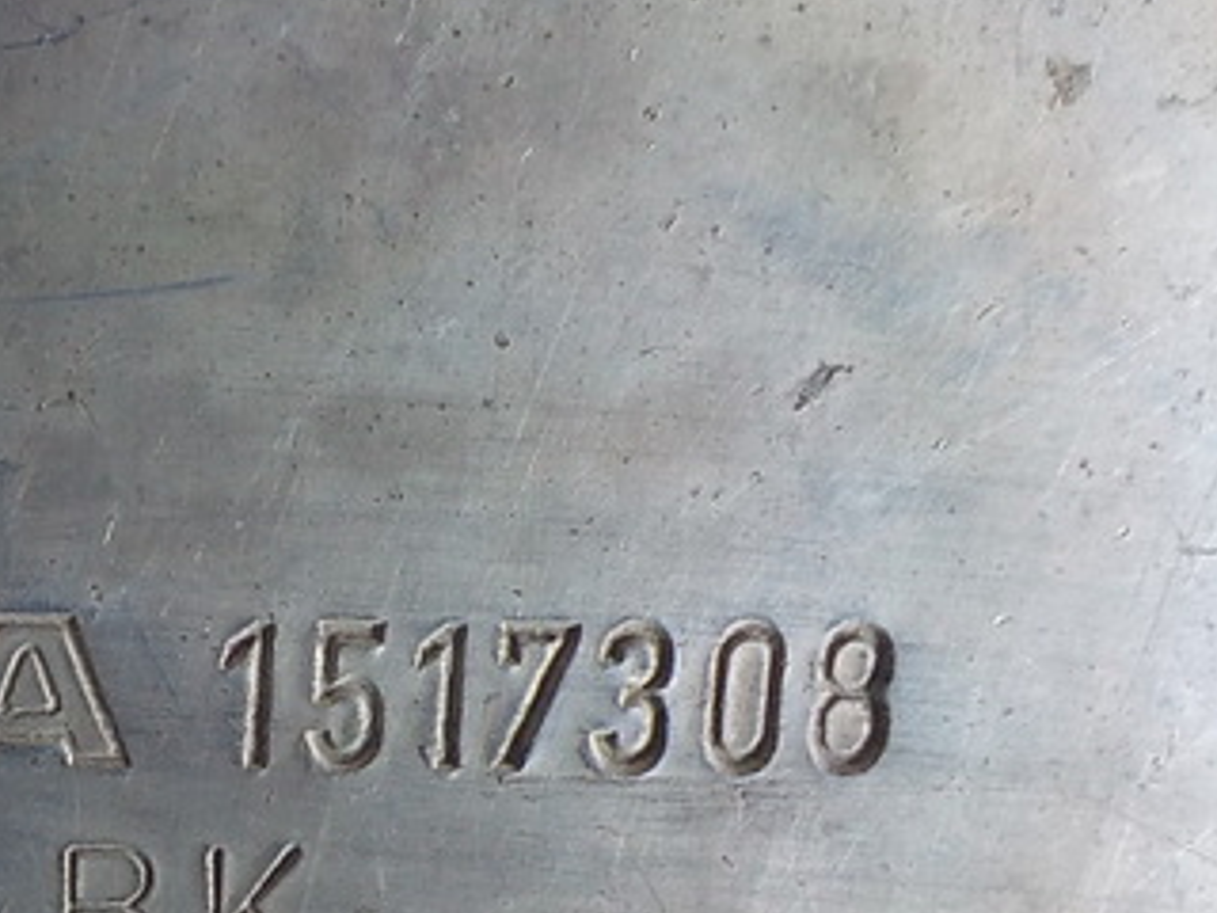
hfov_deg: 30.2
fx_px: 2109
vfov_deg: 24.2
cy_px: 647
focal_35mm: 60
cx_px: 34
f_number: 3.3
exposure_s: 1/30
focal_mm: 4.1
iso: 220
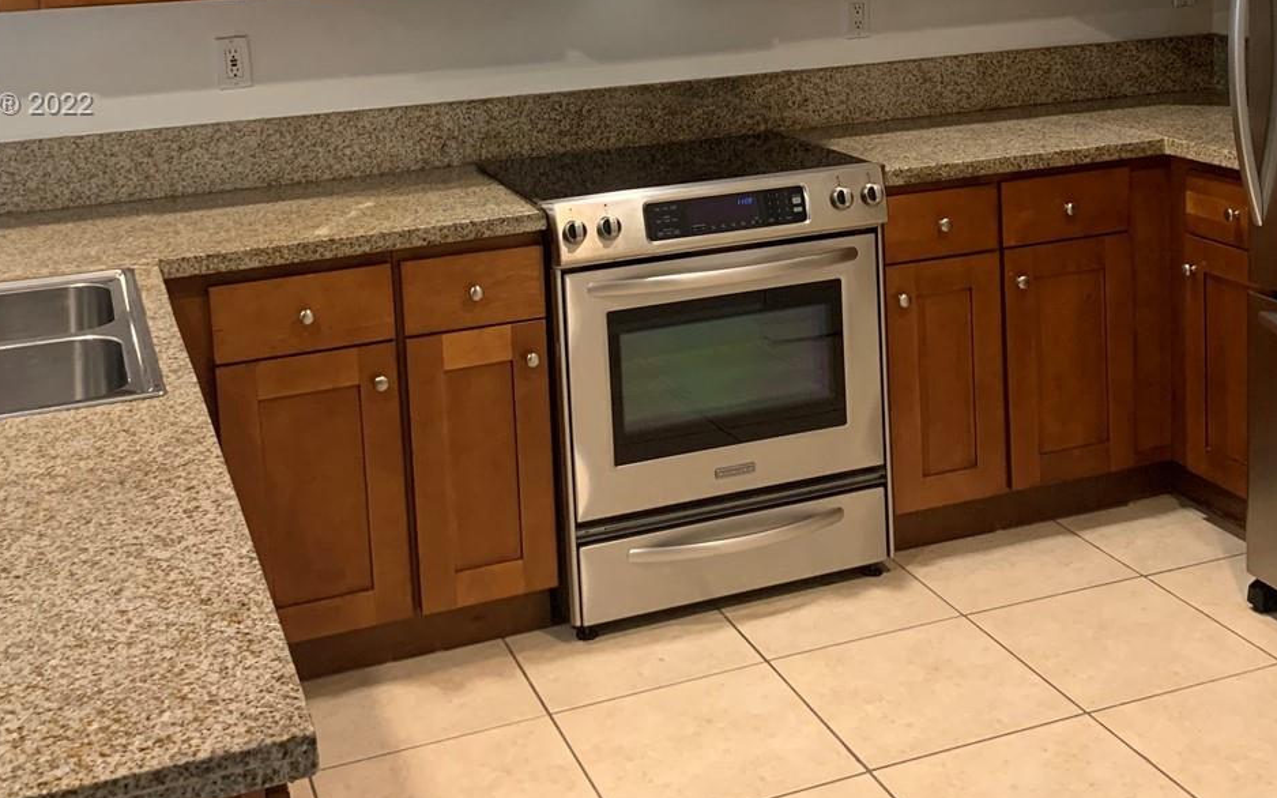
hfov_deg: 42.5
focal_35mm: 47
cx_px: 746
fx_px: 1636
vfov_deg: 26.6
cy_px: 106
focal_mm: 4.25
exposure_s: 1/60
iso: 400
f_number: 1.8
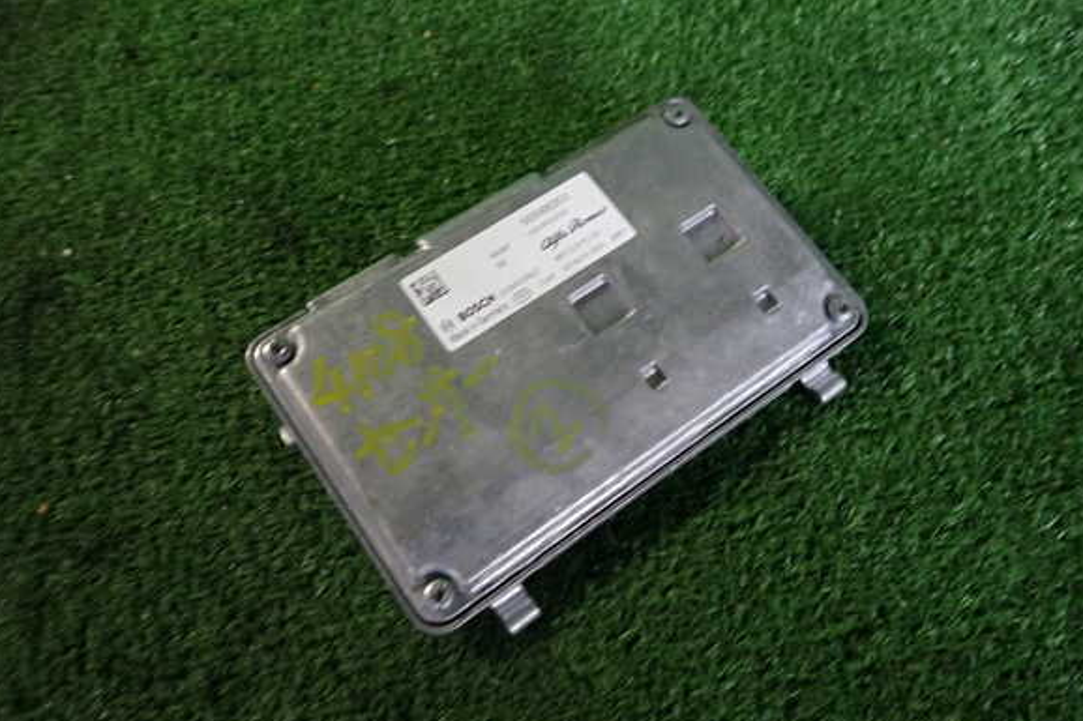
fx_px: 812
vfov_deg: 47.9
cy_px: 361
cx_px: 551
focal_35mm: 27
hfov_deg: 67.4
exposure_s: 1/30
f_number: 2
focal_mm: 4.5
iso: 250
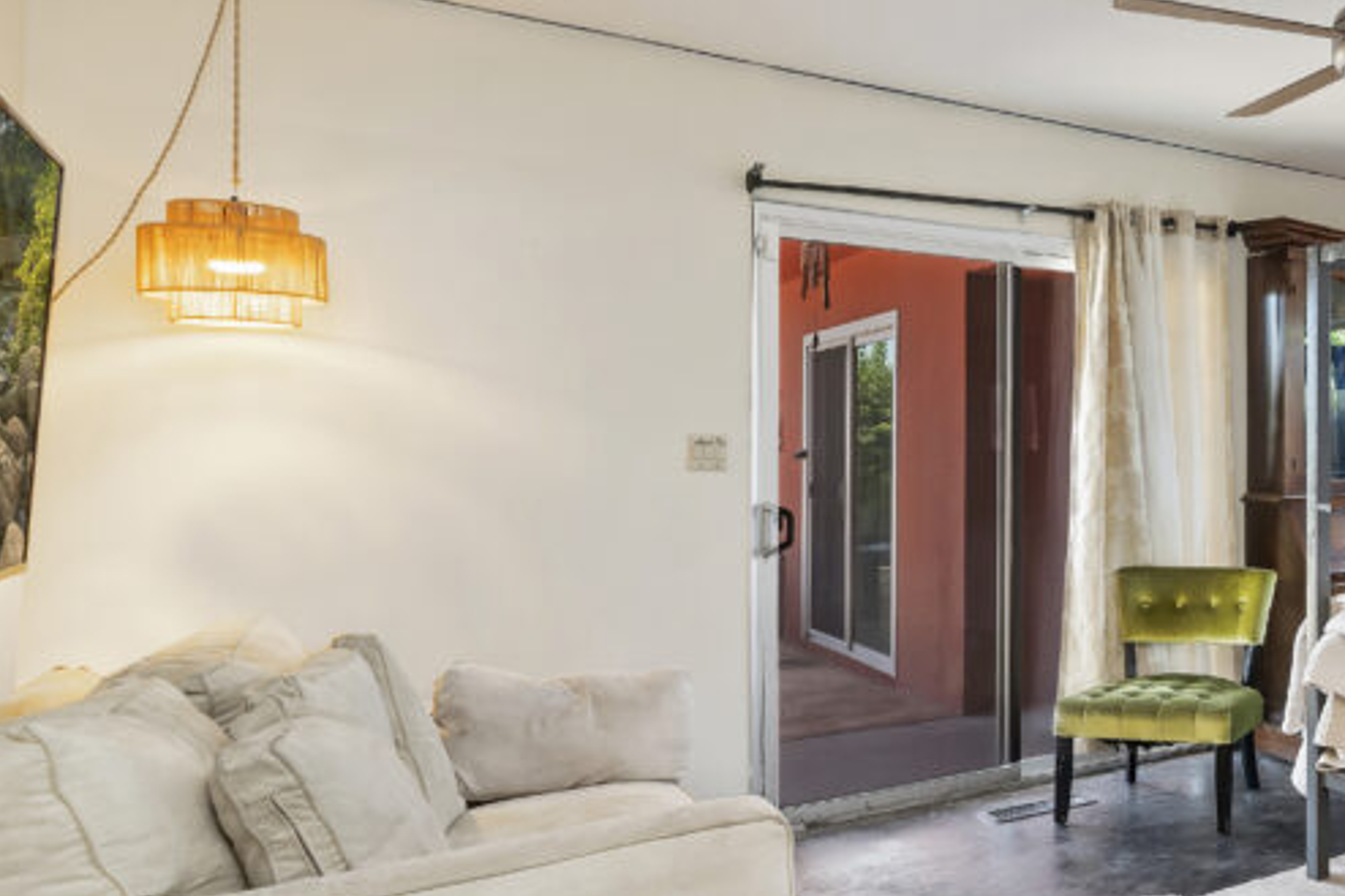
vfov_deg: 44.9
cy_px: 489
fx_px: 1083
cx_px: 1370
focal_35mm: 29
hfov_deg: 50.4
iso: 500
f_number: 10
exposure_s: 1/5
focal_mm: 14
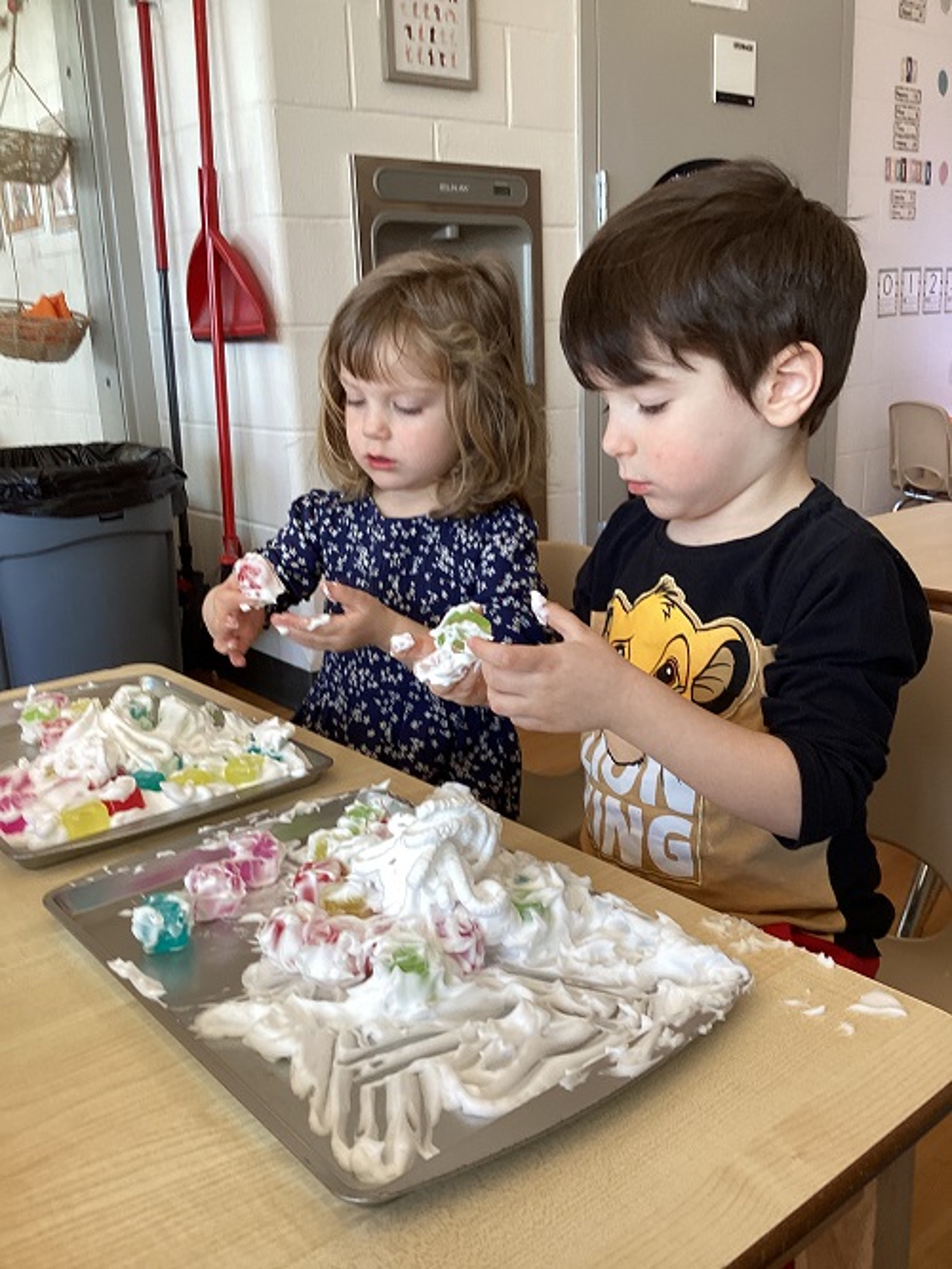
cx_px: 476
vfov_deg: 58.3
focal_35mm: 31
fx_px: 1136
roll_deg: +1.5
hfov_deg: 45.5
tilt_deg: -17.3
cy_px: 634
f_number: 2.4
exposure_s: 1/50
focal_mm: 3.3
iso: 64
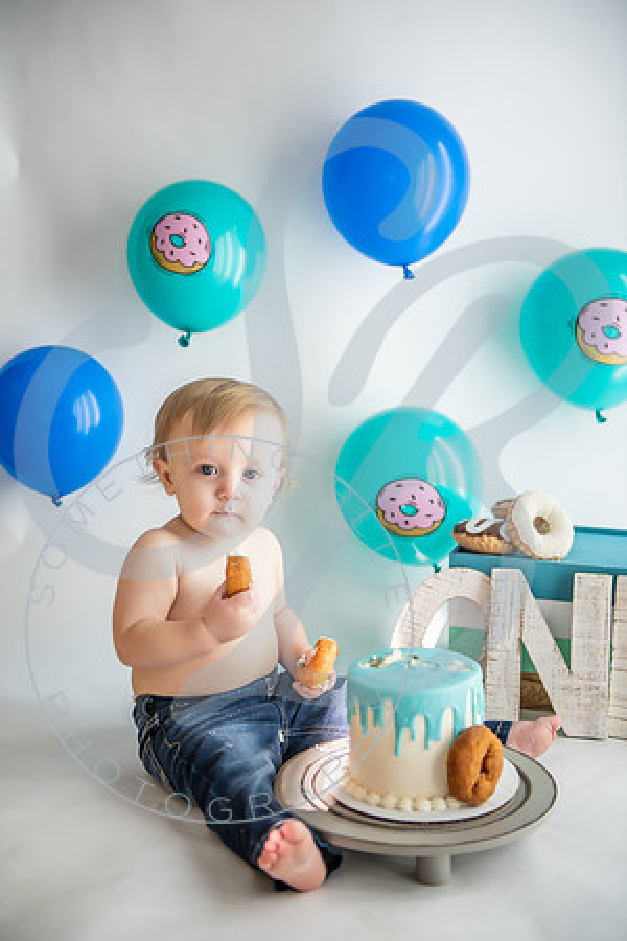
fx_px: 1254
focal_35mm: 48
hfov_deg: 28.1
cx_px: 314
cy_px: 470
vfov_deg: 41.1
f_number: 2.8
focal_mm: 48
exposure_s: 1/200
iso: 320
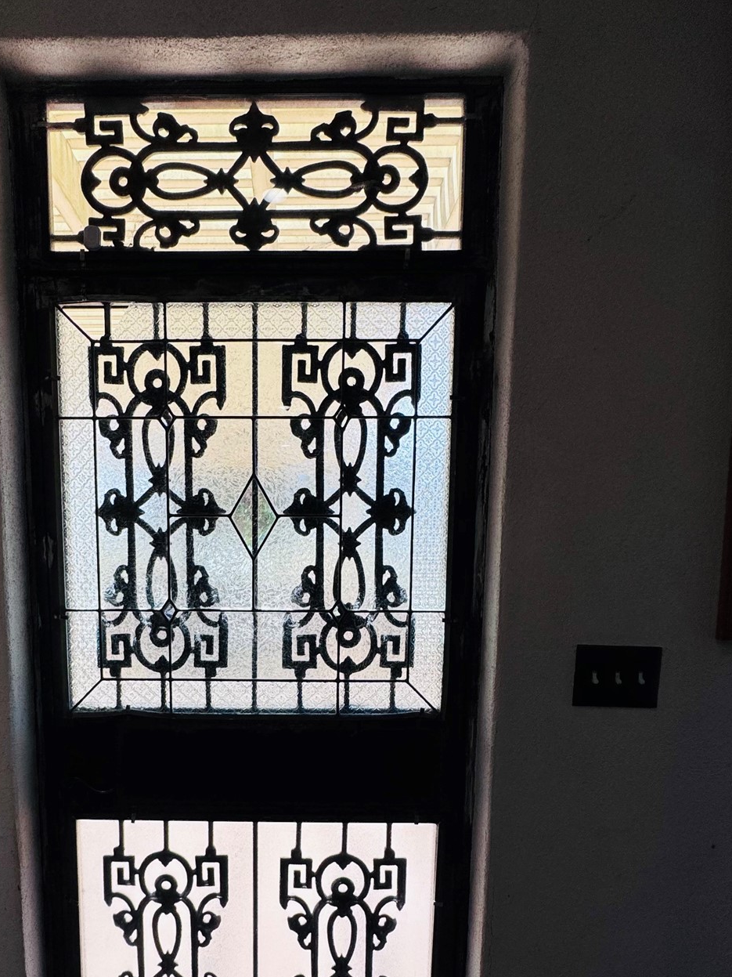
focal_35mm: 23
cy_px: 650
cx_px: 277
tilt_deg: -8.3
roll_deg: +1.5
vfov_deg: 71.8
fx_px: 649
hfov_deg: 58.2
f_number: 2.2
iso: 40
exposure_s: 1/453
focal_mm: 2.22
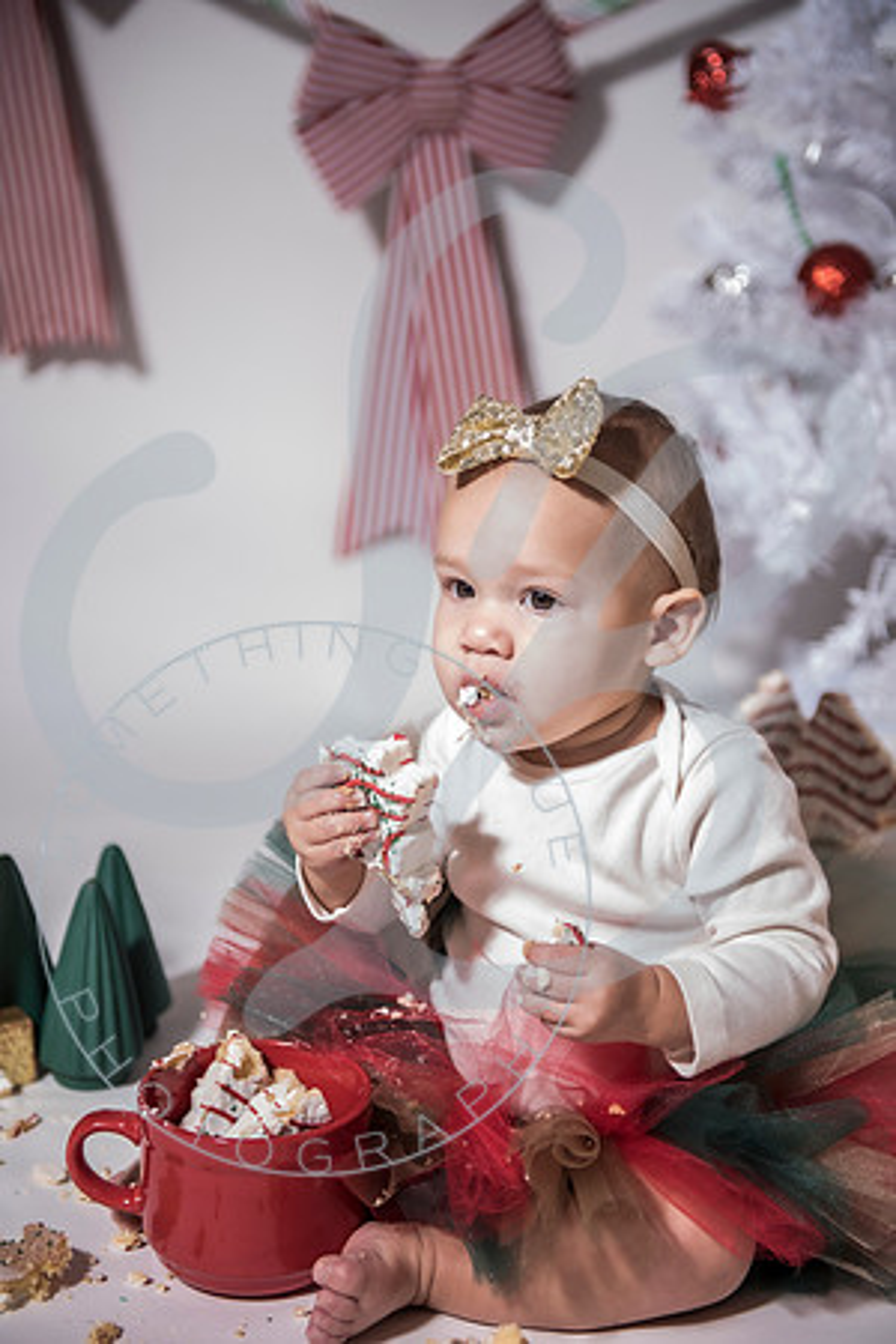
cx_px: 448
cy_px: 672
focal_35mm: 60
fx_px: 2240
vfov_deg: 33.4
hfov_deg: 22.6
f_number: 2.8
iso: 100
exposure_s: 1/125
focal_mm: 60
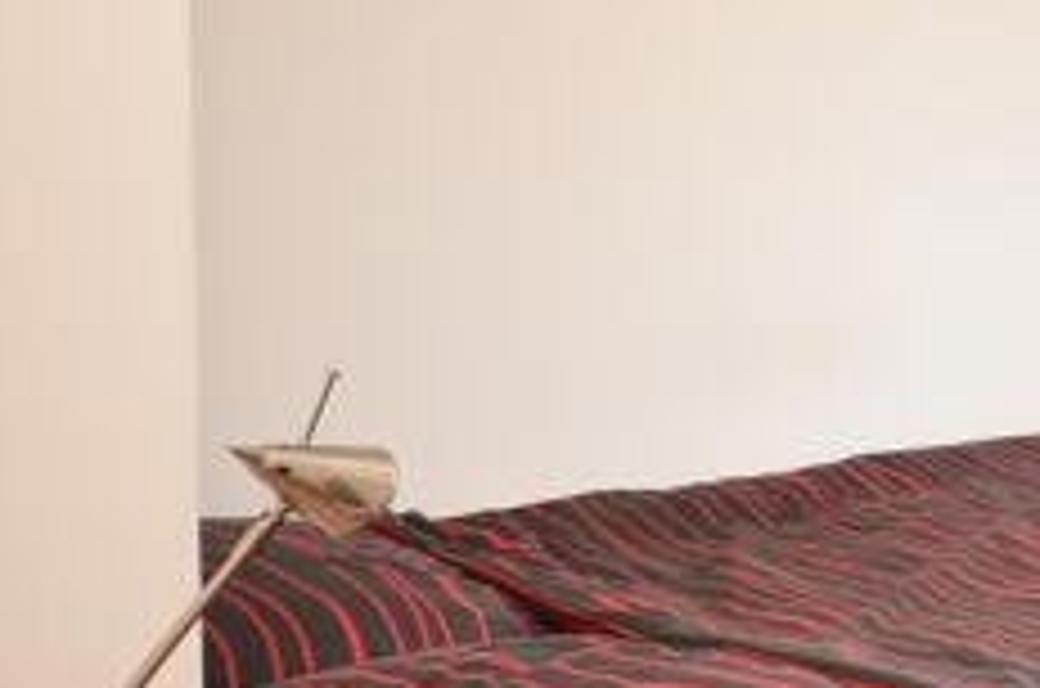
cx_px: 1400
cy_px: 148
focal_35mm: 55
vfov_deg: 24.0
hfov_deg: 28.5
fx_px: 1598
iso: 200
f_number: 4.8
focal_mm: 13
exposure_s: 1/20
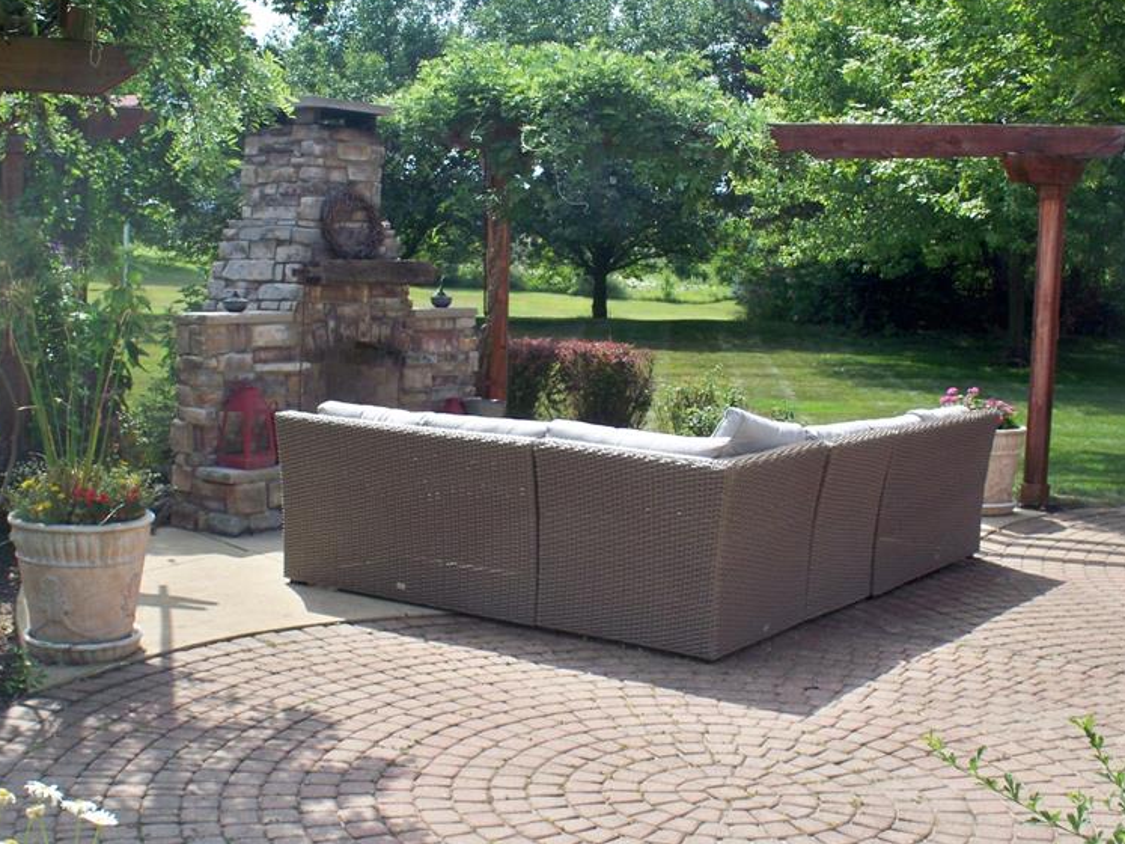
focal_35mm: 48
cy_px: 387
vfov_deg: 30.2
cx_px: 530
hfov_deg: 39.6
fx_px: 1560
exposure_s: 1/320
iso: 80
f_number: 4.8
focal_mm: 7.54
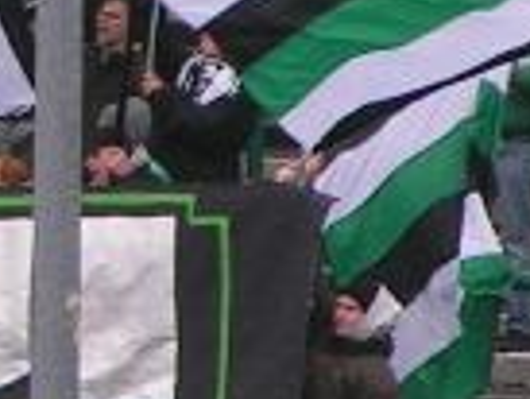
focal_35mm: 1095
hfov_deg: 1.8
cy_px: -190
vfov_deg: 1.4
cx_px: -623
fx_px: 16780
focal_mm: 28.8
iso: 50
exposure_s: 1/250
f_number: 4.5
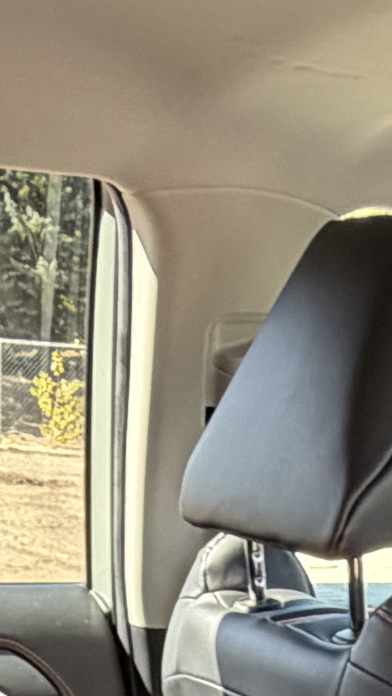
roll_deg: -3.3
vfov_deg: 20.3
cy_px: 1130
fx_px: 1570
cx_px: 262
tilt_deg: -24.5
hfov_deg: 14.2
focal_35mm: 85
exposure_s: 1/121
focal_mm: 2.22
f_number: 2.2
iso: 250
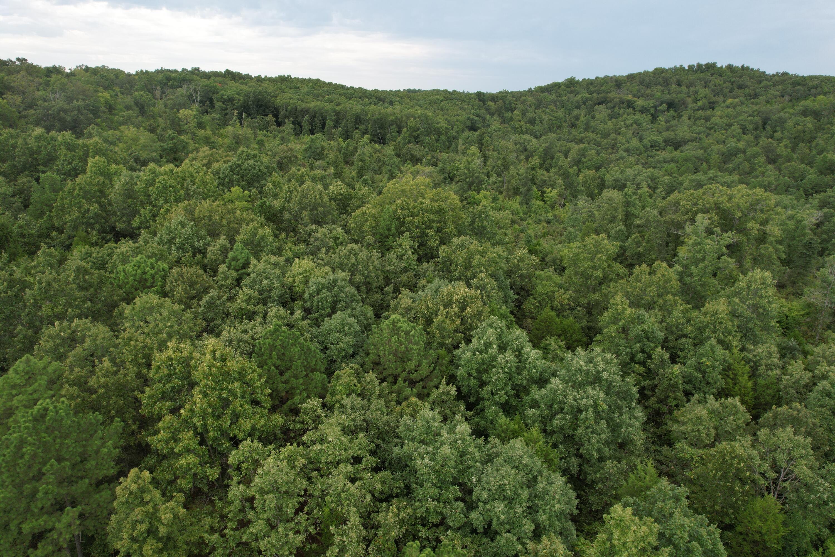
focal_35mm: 22
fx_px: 510
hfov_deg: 78.6
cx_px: 418
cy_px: 278
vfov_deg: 57.2
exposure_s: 1/400
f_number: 2.8
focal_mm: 8.38
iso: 110
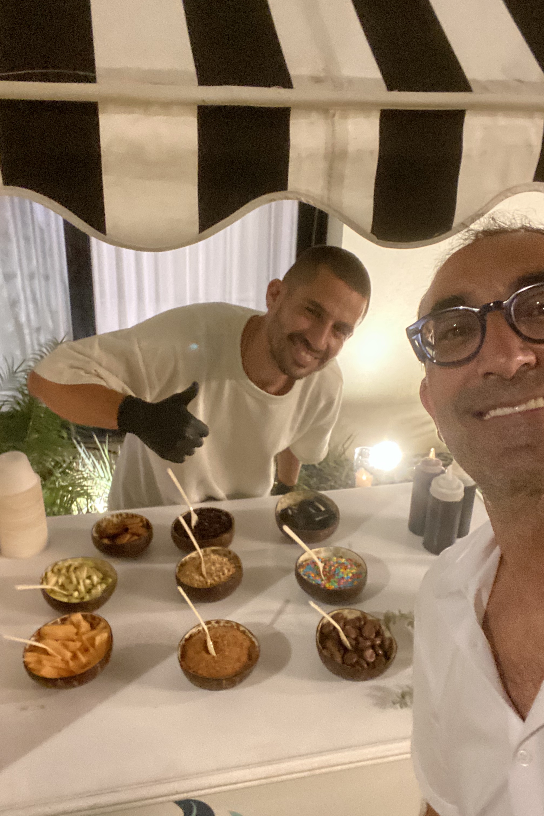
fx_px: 725
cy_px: 399
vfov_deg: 58.7
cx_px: 284
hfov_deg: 41.1
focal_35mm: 32
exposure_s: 1/17
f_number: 2.2
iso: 640
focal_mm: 2.71
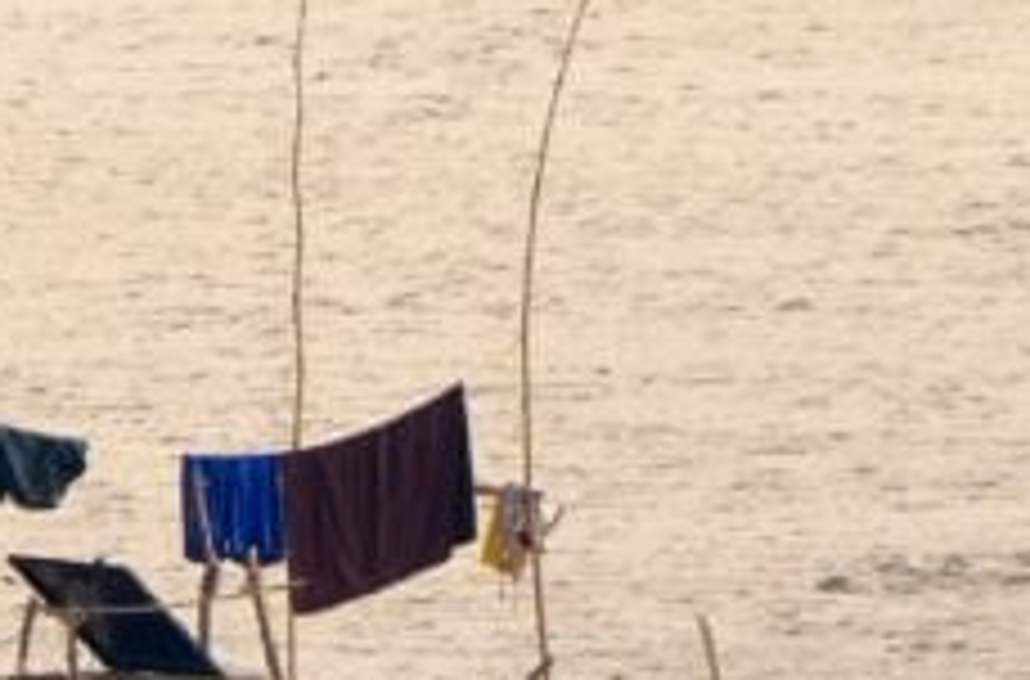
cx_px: 45
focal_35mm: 1679
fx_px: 47874
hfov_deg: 1.2
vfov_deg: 0.8
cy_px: 428
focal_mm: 250
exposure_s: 1/1250
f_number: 9
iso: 800
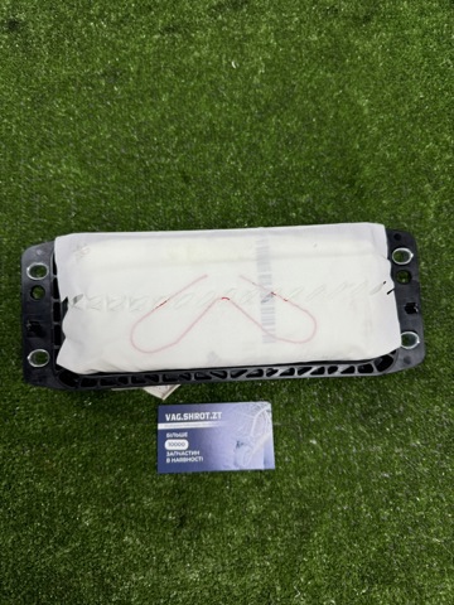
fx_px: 420
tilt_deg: -74.9
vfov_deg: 71.6
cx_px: 227
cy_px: 302
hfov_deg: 56.8
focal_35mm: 24
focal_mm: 6.76
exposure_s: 1/230
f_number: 1.78
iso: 64
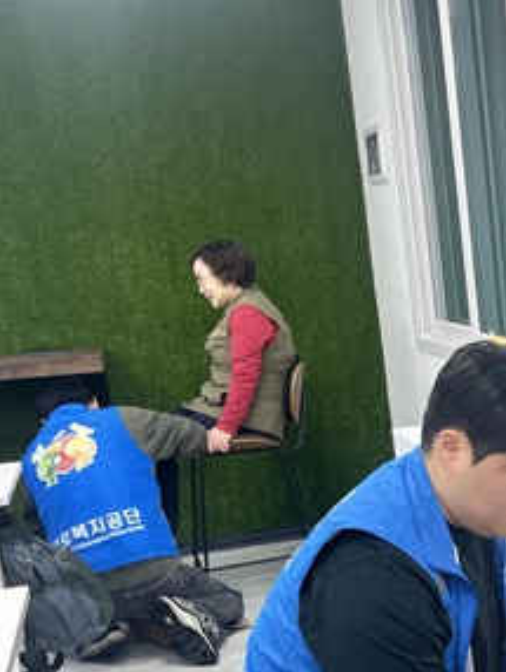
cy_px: 570
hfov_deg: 21.9
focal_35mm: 59
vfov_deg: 31.5
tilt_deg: -15.9
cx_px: 687
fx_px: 1148
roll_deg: +2.9
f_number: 1.6
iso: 100
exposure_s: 1/120
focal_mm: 5.1
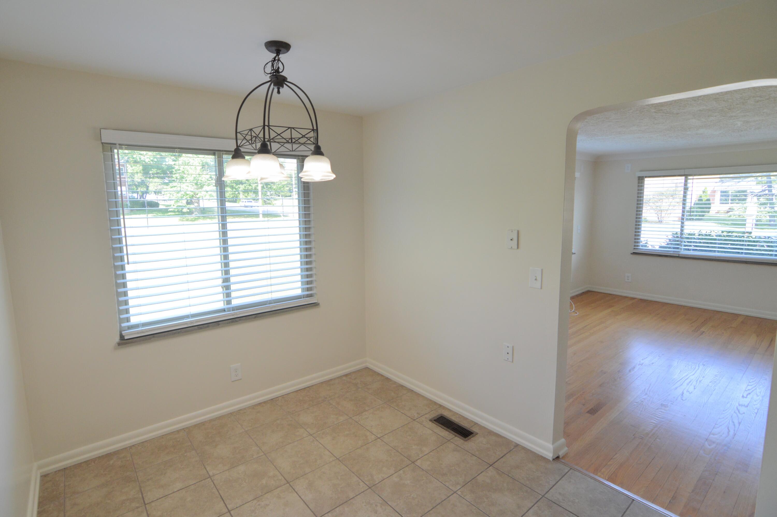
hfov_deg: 95.0
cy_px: 258
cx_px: 388
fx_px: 356
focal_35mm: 16
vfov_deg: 71.9
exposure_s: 1/125
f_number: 5.6
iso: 400
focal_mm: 11
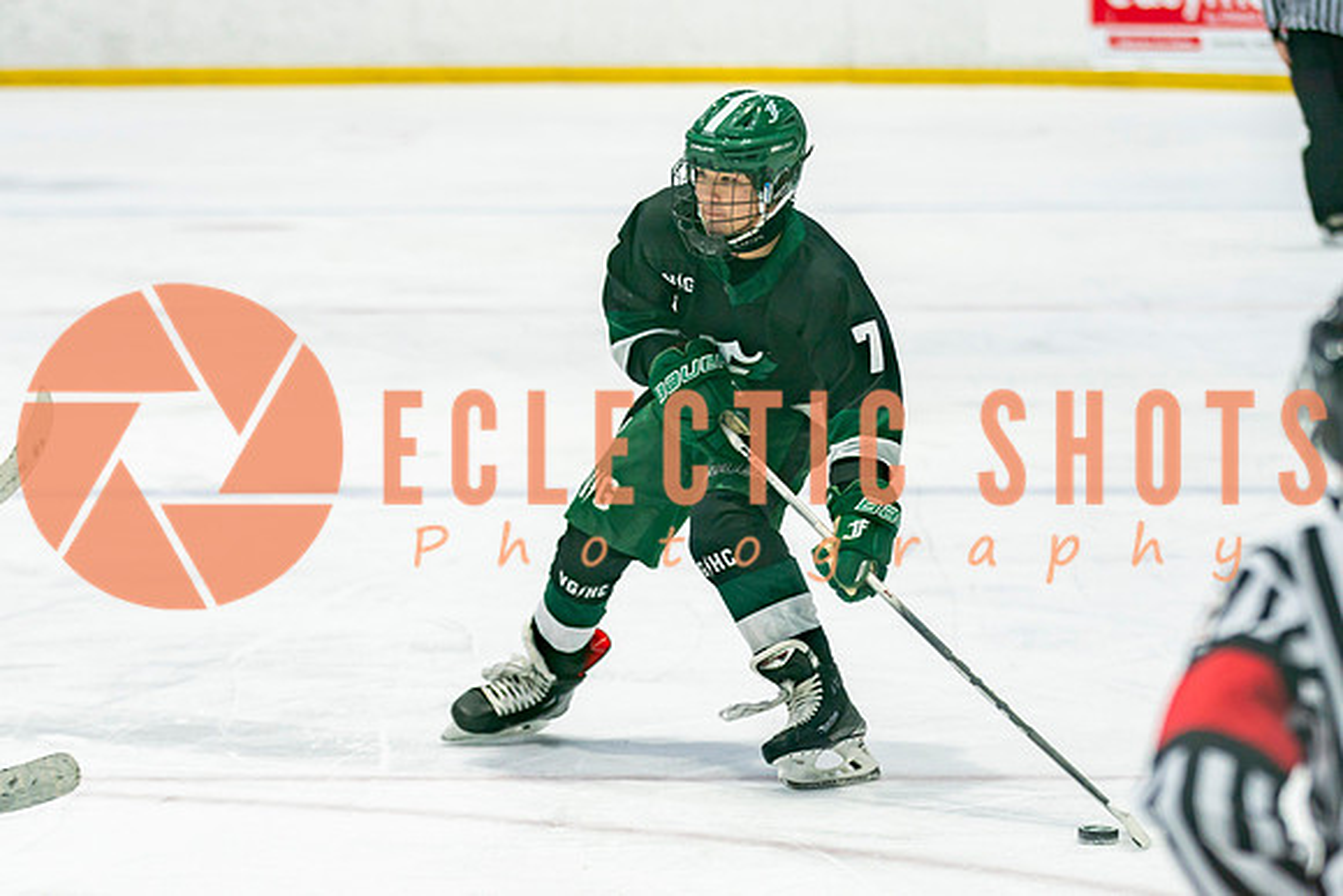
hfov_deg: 10.6
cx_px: 492
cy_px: 481
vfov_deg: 7.1
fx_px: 7210
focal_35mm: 193
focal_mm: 123
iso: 320
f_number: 3.2
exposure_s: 1/640
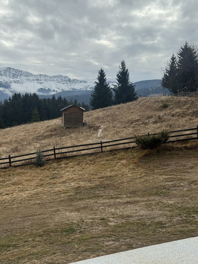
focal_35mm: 48
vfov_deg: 39.7
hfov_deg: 30.3
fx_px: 366
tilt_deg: -3.4
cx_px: 99
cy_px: 132
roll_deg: -0.6
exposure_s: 1/3096
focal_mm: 6.76
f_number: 1.78
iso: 64
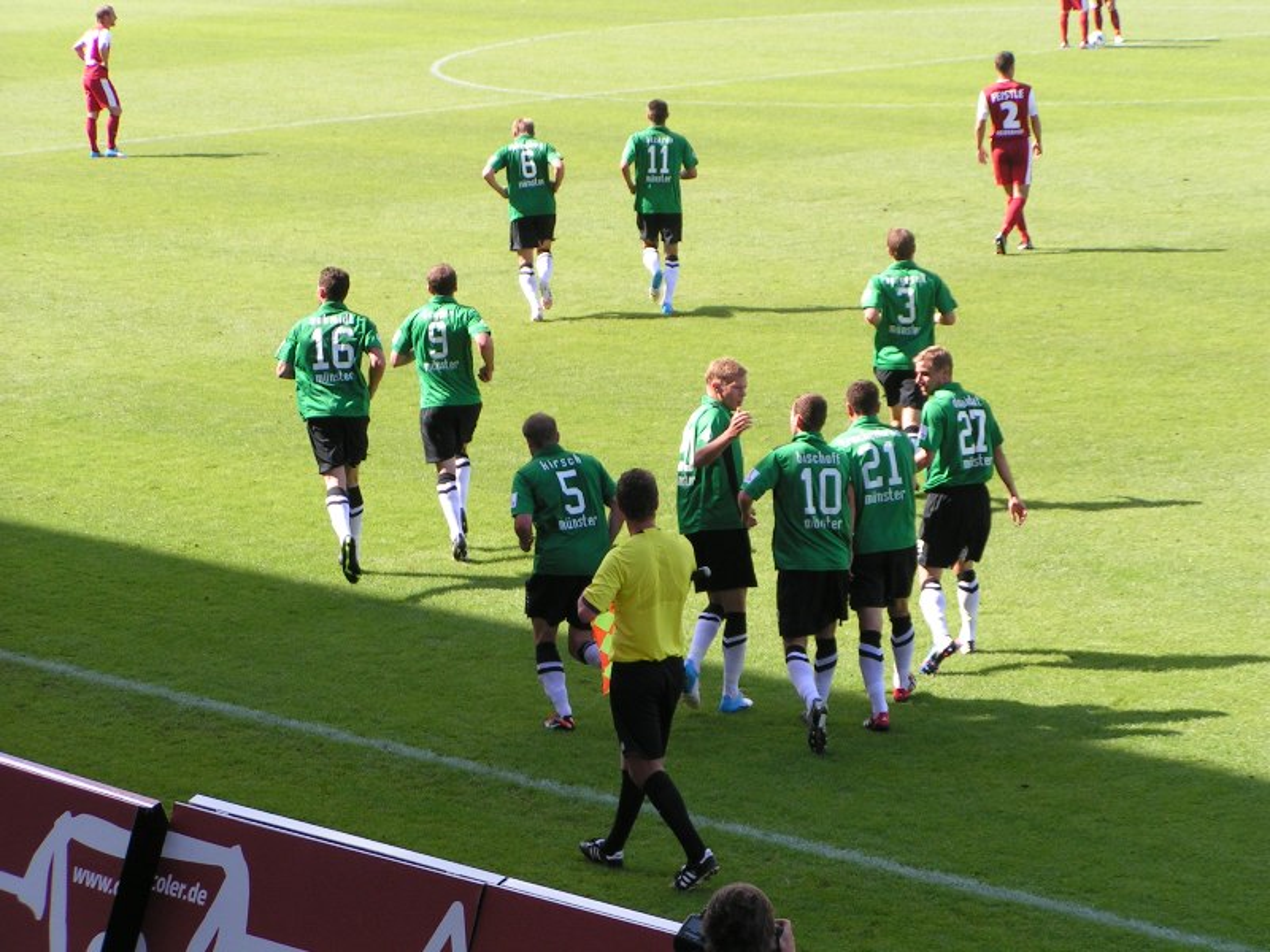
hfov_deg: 14.5
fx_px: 4990
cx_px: 635
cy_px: 476
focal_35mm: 136
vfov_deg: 10.9
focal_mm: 20.9
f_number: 4.5
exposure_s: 1/250
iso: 50
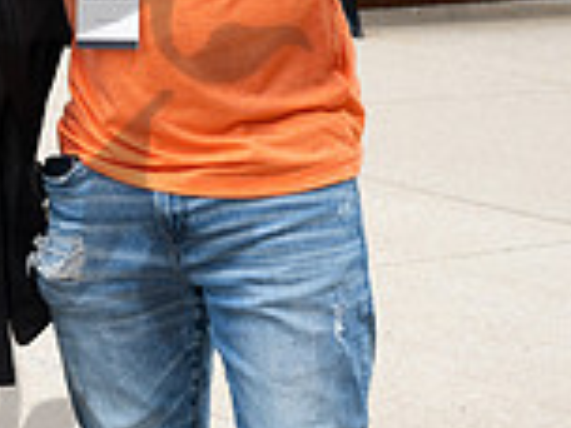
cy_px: -39
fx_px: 3035
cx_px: -353
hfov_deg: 10.3
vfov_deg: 8.0
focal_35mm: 184
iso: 200
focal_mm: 50
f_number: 8
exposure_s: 1/320
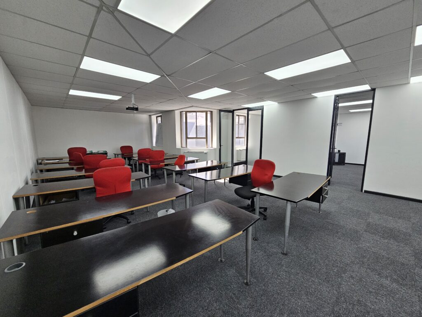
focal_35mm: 13
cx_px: 211
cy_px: 158
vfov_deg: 89.9
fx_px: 158
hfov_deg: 106.2
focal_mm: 2.2
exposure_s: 1/190
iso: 125
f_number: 2.2
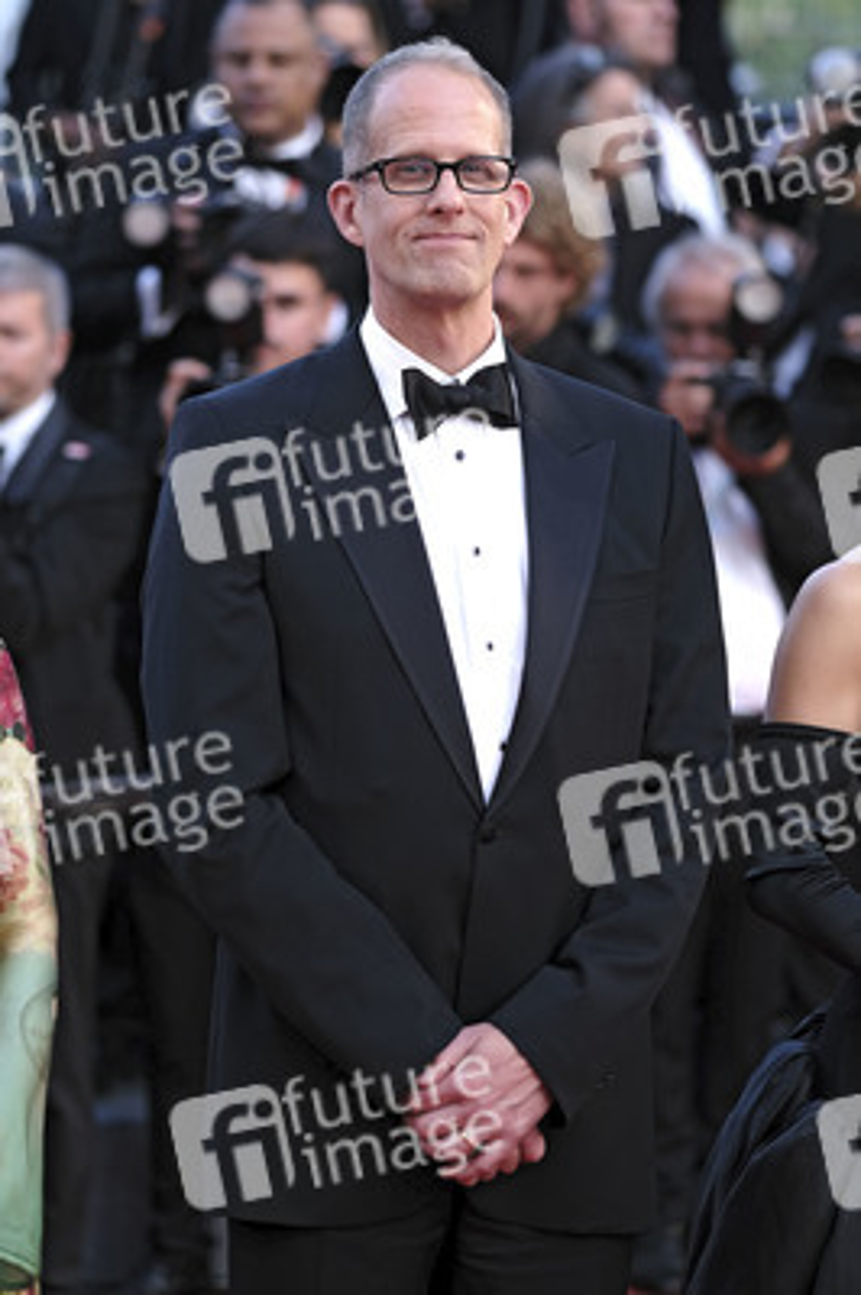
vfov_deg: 15.2
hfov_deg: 10.1
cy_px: 648
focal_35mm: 135
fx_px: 4851
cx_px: 430
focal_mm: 90
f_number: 2
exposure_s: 1/200
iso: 200
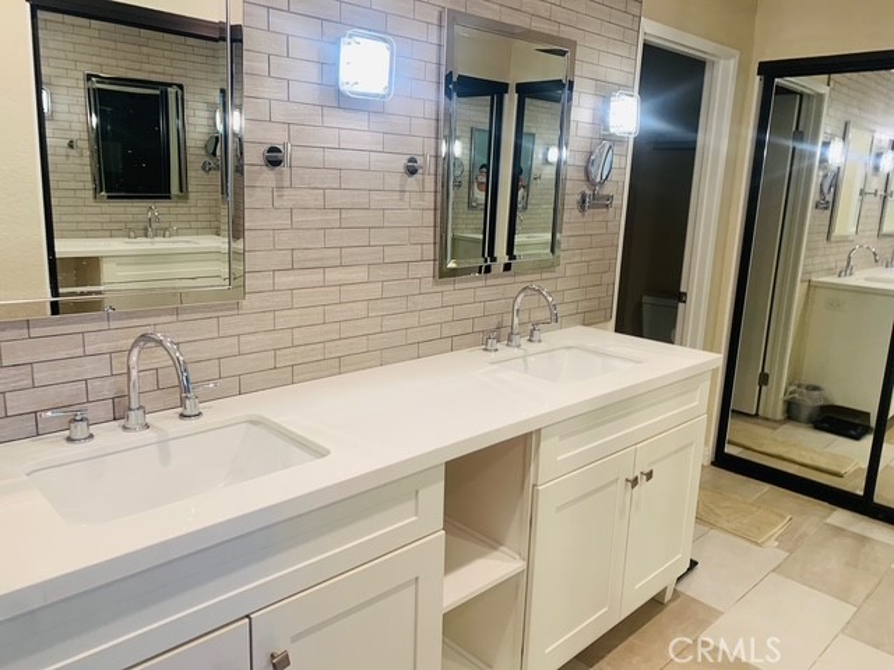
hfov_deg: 67.3
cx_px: 447
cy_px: 335
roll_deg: -4.4
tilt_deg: -10.5
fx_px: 671
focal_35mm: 26
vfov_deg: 53.1
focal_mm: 4.25
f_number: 1.8
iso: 80
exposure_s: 1/60
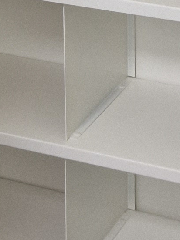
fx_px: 1158
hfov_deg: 8.9
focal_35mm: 167
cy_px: -146
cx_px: 76
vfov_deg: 11.3
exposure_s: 1/100
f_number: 1.8
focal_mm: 6.4
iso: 250
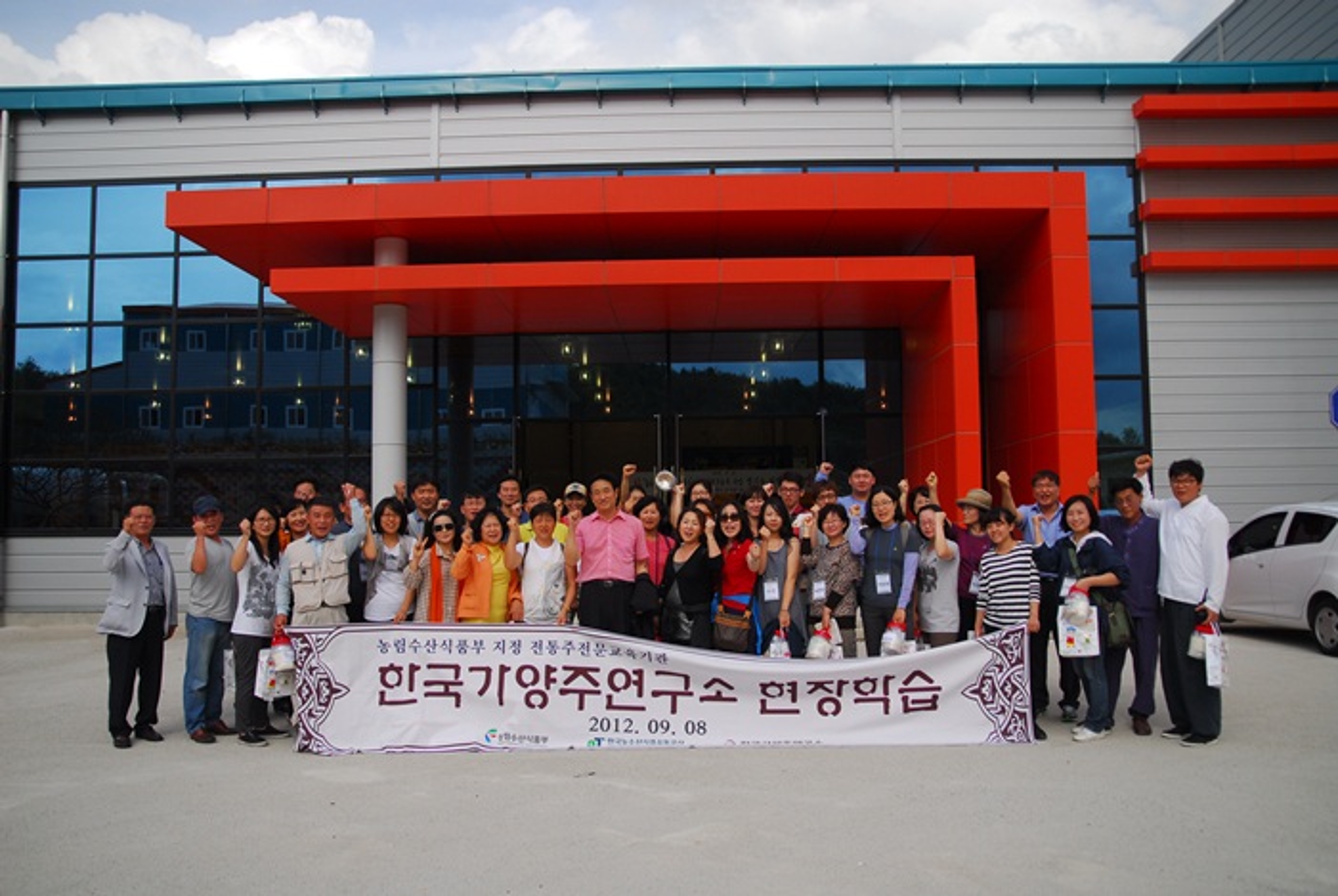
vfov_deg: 45.8
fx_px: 1061
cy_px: 448
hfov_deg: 64.5
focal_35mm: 28
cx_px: 669
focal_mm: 19
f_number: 3
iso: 100
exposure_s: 1/1600
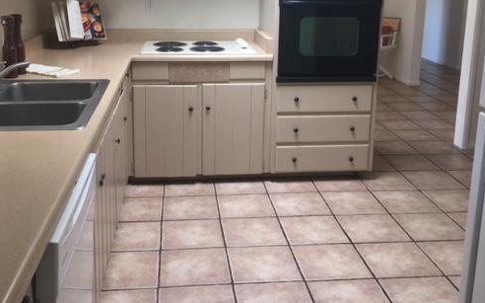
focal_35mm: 40
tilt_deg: -11.3
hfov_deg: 49.2
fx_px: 528
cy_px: 80
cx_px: 223
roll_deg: -0.7
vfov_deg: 31.5
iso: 50
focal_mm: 4.15
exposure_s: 1/30
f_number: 2.2
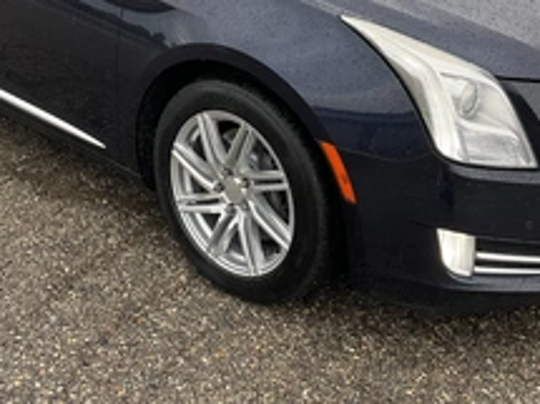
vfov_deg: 26.6
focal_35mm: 54
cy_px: 93
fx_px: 842
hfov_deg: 35.5
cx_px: 236
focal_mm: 3
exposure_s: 1/220
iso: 20
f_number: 1.8
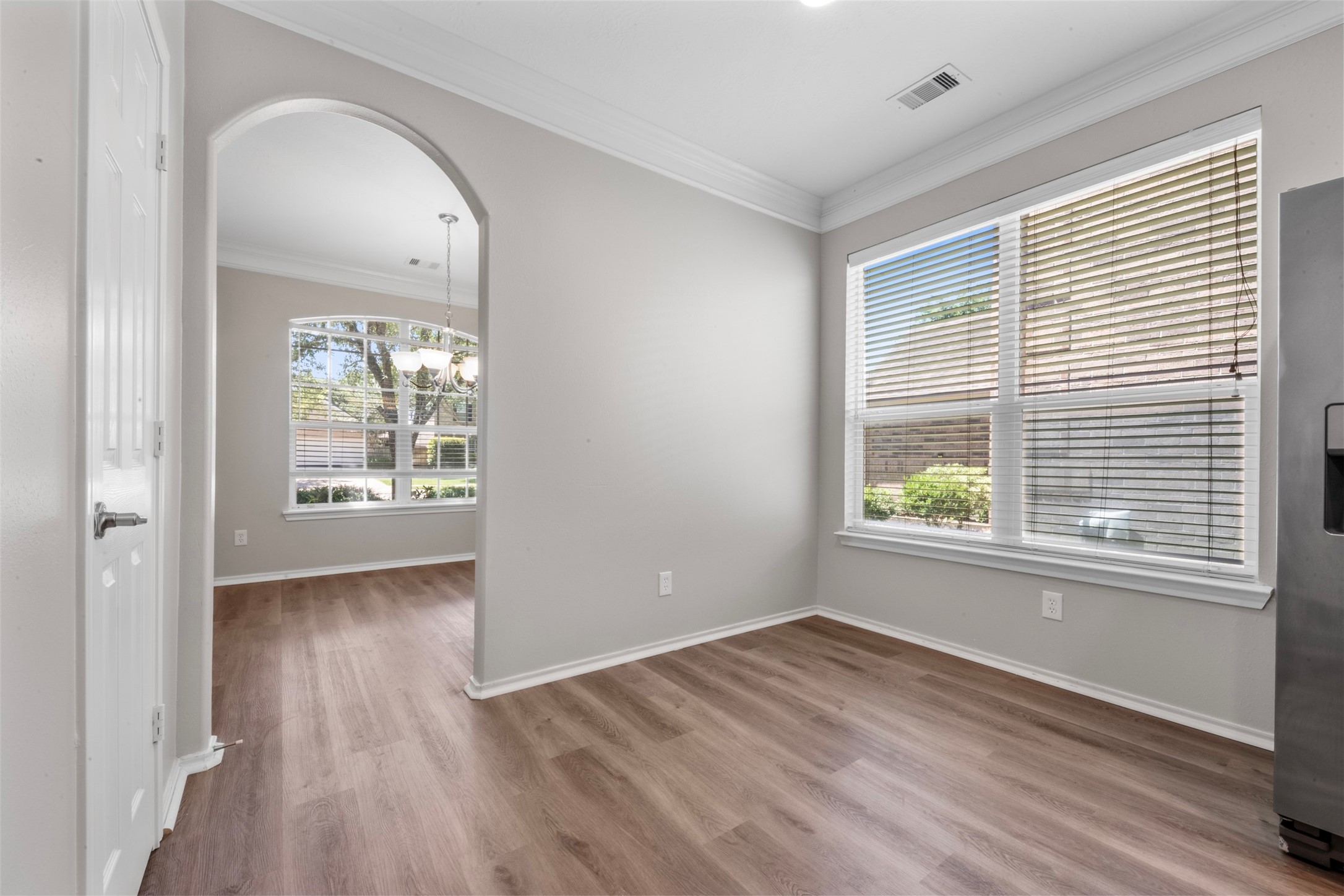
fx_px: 523
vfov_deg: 81.2
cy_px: 448
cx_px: 672
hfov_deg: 104.3
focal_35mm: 14
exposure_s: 1.6
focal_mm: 14
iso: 250
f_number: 9
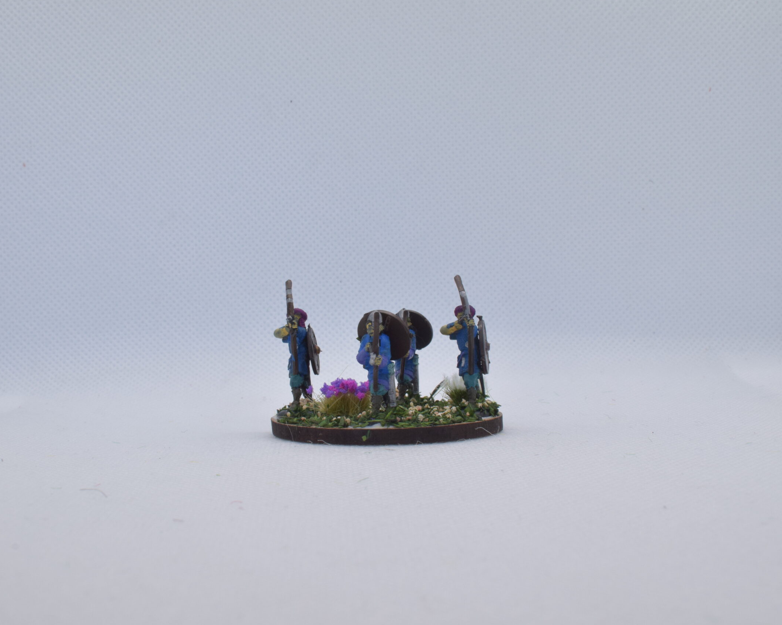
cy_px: 313
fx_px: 1180
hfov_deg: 36.6
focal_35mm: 51
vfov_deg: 29.7
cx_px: 364
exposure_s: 1/60
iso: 800
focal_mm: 30
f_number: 20
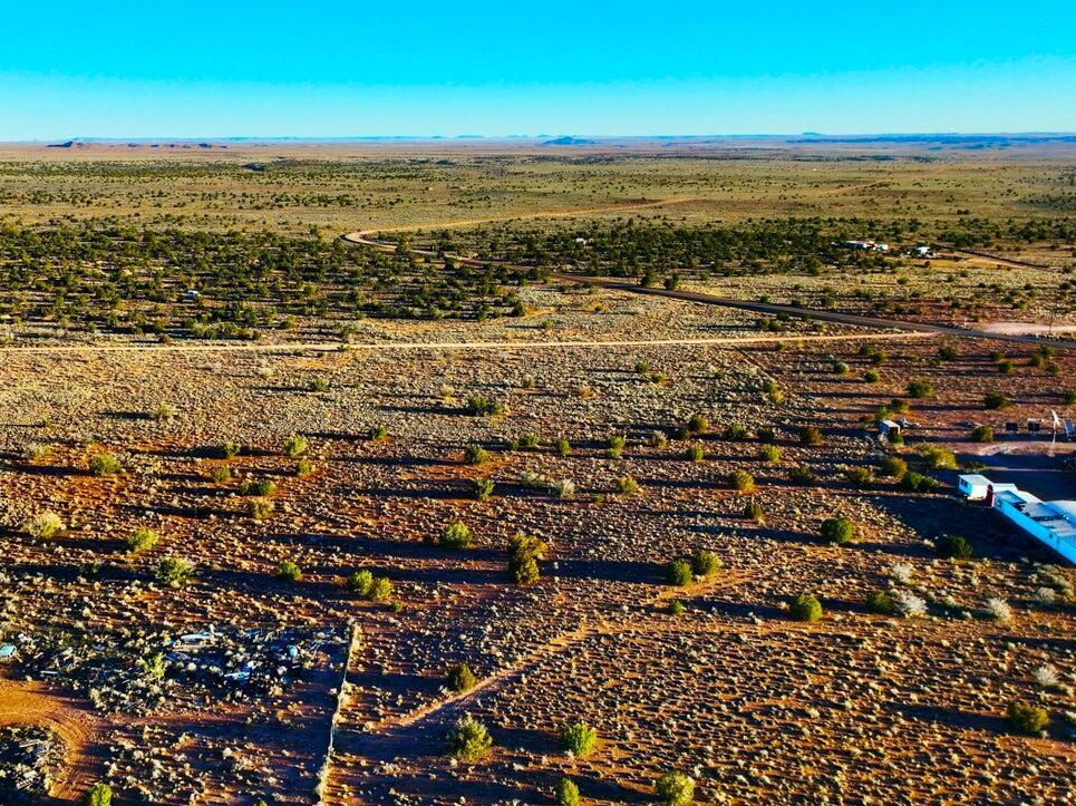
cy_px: 392
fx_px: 1056
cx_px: 406
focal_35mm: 34
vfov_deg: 41.8
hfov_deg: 53.4
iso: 110
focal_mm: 12.3
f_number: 2.8
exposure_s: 1/1250
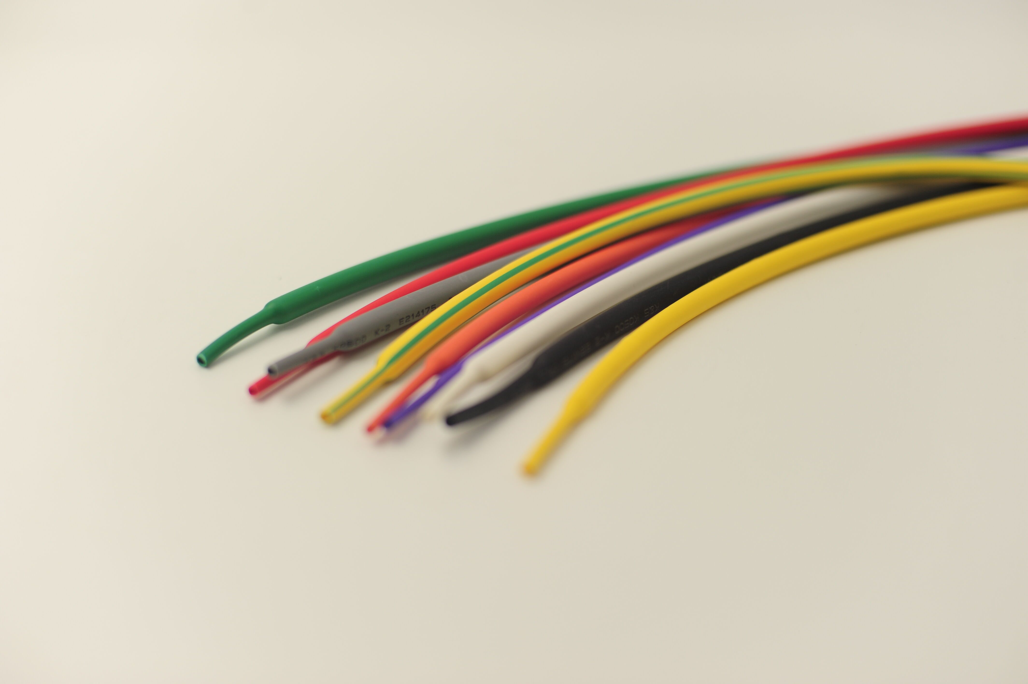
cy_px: 342
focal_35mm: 50
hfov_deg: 39.6
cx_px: 514
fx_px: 1427
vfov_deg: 27.0
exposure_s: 1/640
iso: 250
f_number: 2.8
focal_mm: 50
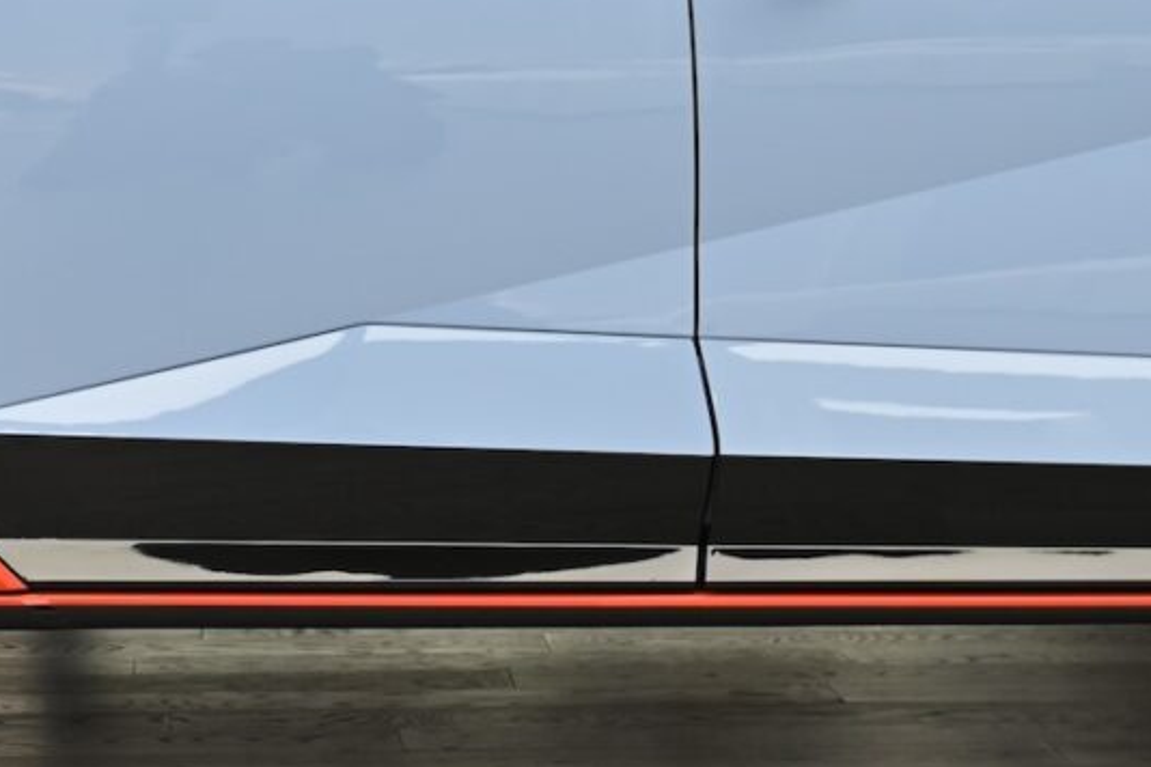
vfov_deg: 11.9
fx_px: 3677
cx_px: 22
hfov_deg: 17.4
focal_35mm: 115
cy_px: 144
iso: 500
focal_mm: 48
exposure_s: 1/125
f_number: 4.5
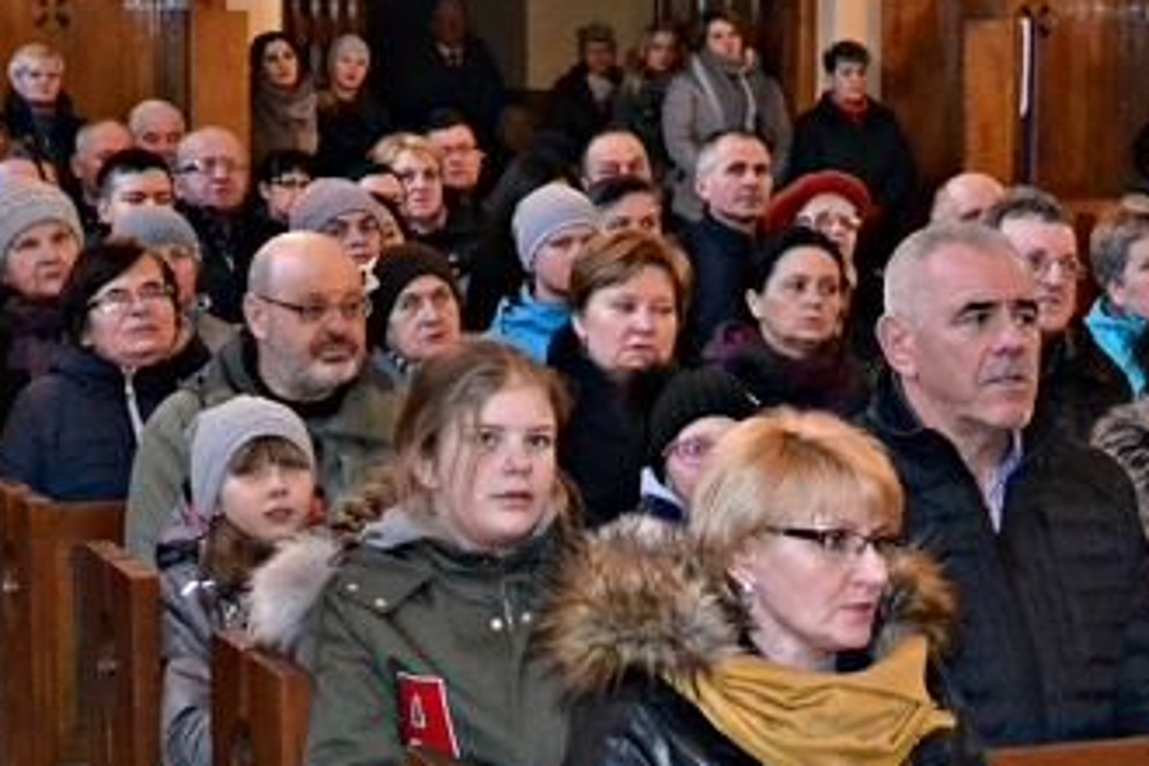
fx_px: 3447
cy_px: 400
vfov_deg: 12.7
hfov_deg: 18.8
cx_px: 909
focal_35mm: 108
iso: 3200
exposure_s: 1/60
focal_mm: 30
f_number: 4.5
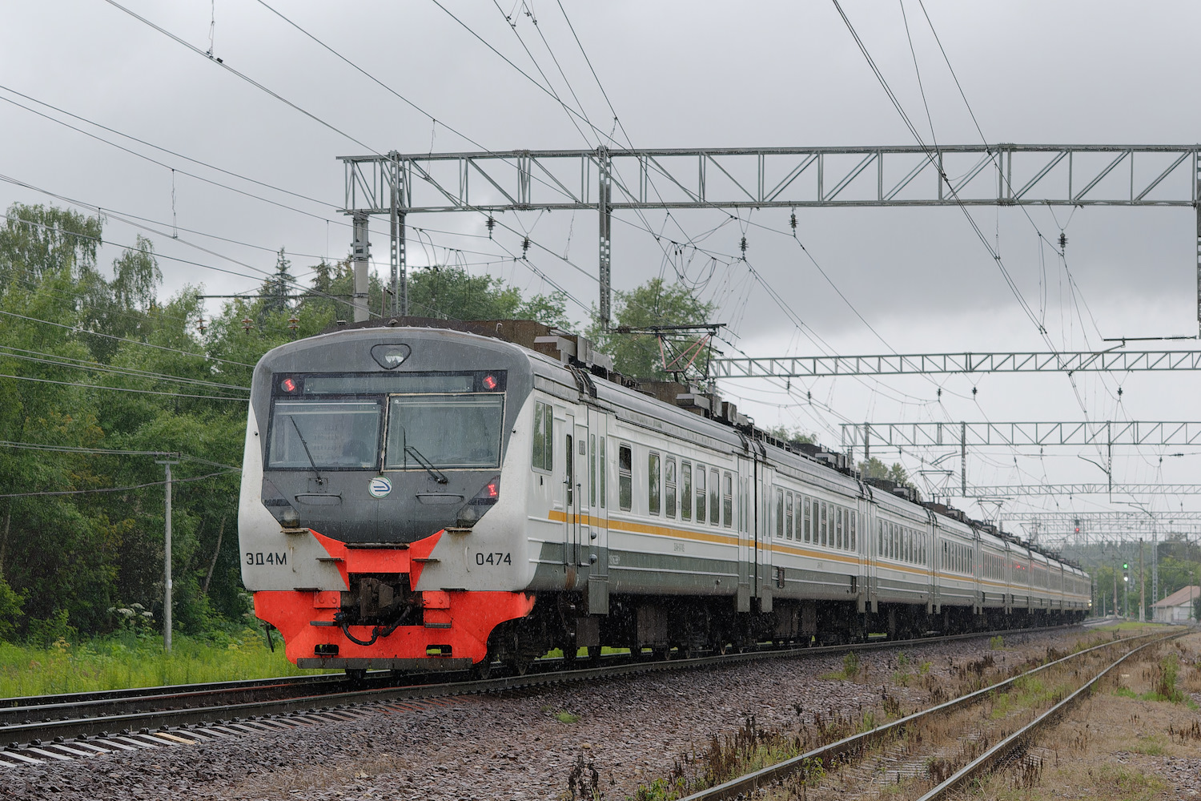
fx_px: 2752
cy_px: 400
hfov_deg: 24.6
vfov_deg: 16.6
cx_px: 600
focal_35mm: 82
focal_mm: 55
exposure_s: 1/500
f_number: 5.6
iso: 1600
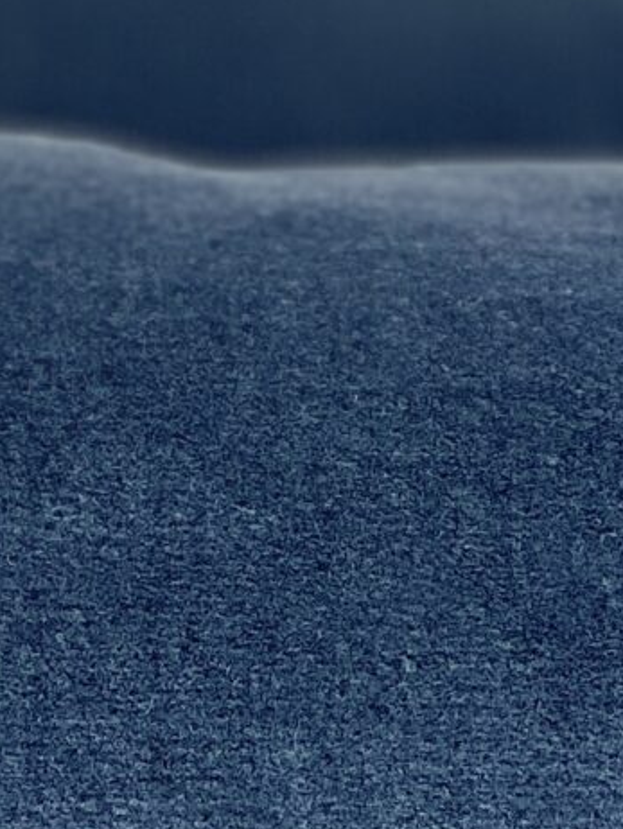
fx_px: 6905
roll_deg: -0.1
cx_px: -549
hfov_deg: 5.1
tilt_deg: -18.7
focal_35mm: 288
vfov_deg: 6.8
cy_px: 1312
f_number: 2
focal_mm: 6
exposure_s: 1/122
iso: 64
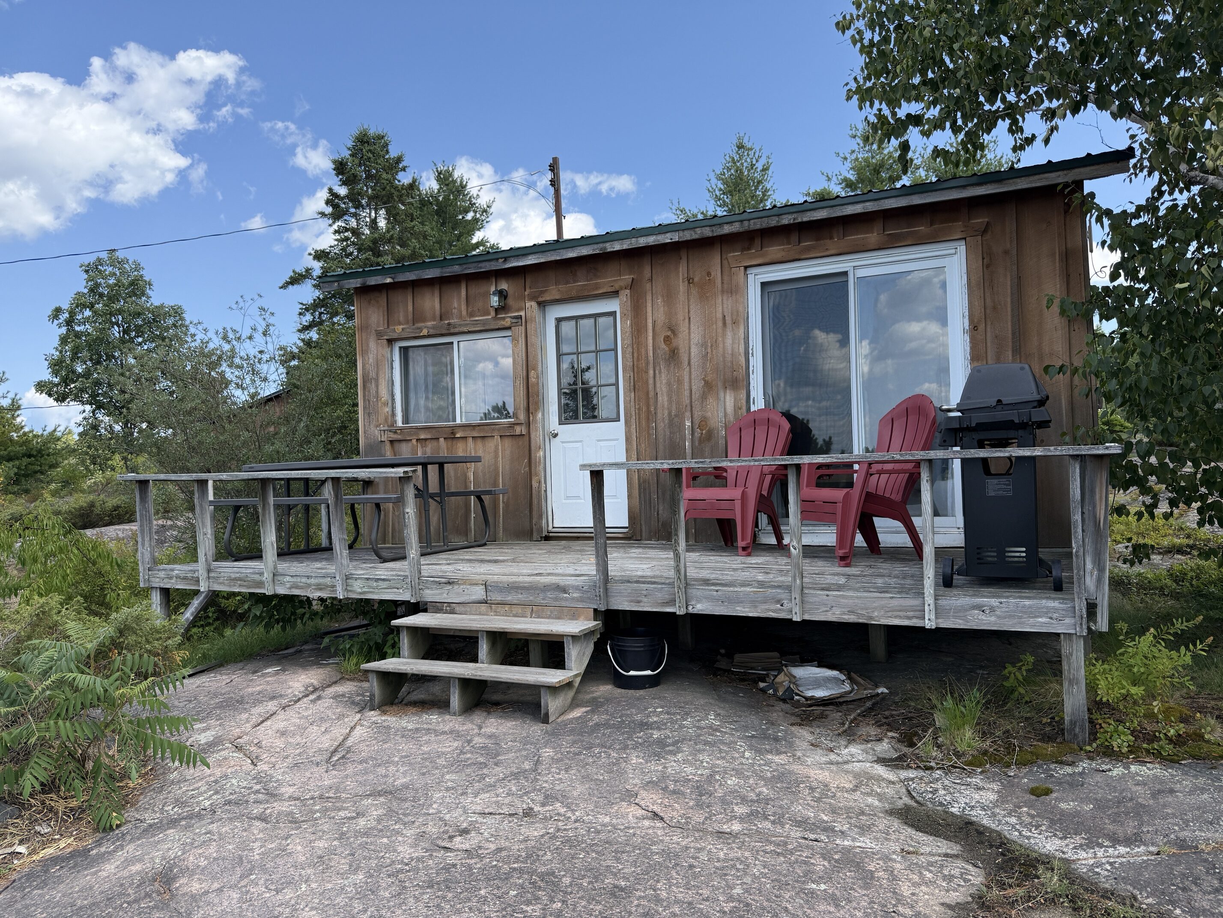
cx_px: 612
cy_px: 459
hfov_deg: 71.6
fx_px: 848
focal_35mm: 24
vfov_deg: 56.8
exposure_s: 1/2299
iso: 100
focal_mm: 6.76
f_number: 1.78
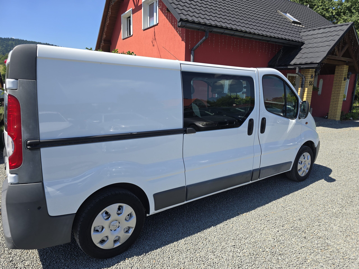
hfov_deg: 73.9
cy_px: 134
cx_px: 180
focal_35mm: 23
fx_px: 239
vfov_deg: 58.9
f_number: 1.7
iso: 12
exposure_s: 1/535
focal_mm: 6.3
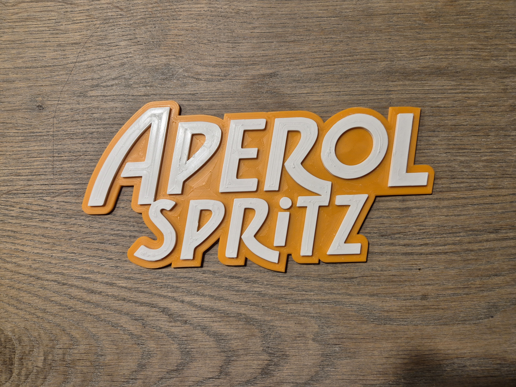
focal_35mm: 23
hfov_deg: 73.9
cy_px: 194
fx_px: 343
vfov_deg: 58.9
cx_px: 258
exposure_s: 1/100
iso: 250
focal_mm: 5.4
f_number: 1.8
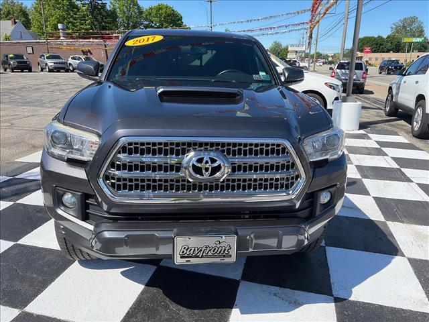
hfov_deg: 67.3
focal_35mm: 26
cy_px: 161
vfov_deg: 53.1
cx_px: 214
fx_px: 322
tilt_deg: -17.6
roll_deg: +0.6
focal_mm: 5.96
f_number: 1.6
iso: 64
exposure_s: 1/3448
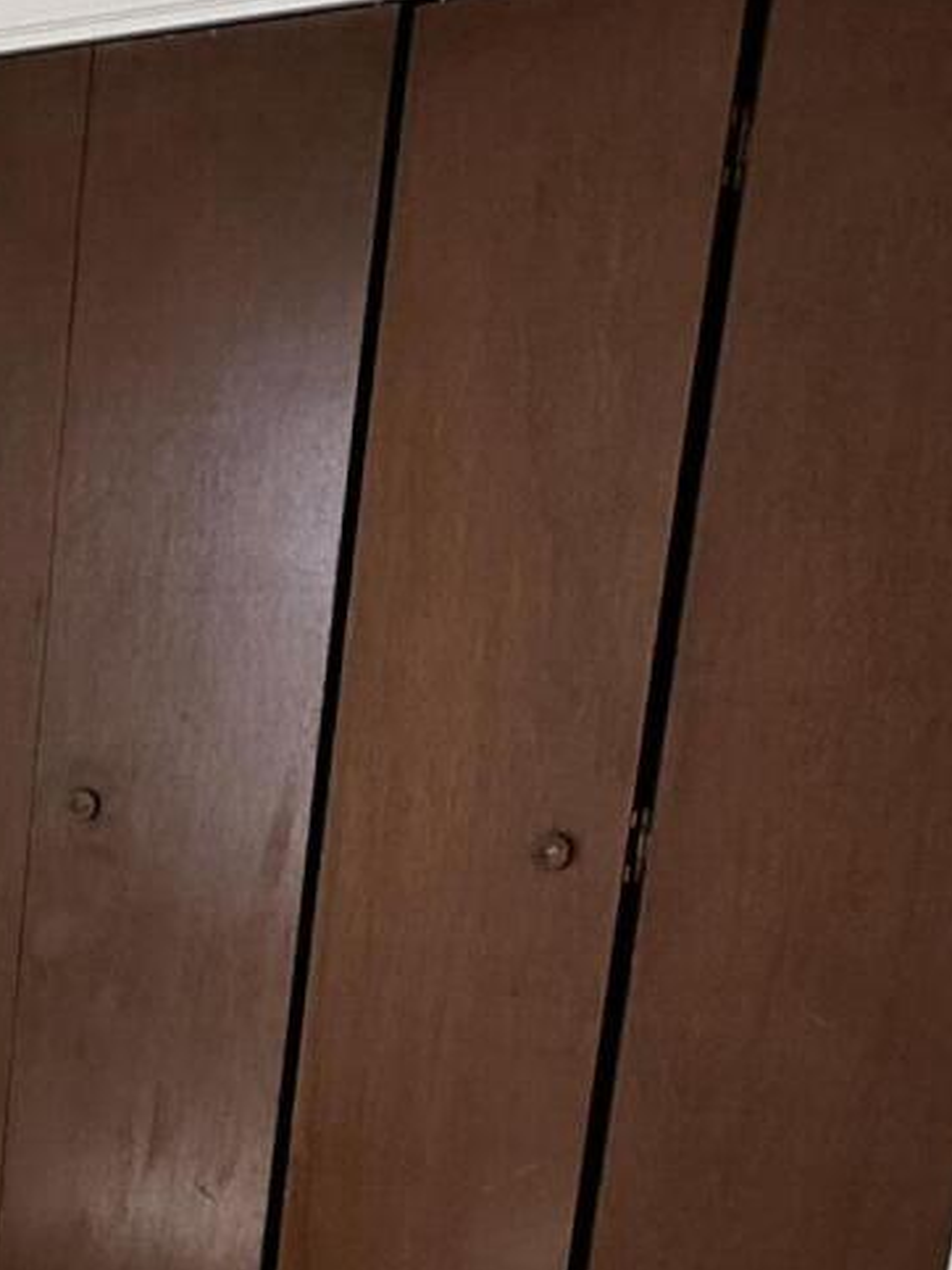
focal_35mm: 58
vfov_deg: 32.1
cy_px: 1060
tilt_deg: -12.5
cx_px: -631
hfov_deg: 20.1
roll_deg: -1.8
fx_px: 2128
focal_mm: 2.22
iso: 100
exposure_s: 1/99
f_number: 2.2
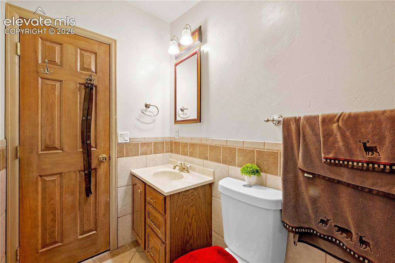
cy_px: 132
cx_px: 198
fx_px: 154
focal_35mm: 14
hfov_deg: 104.3
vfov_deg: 81.1
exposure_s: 1/3
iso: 640
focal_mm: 14
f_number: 14
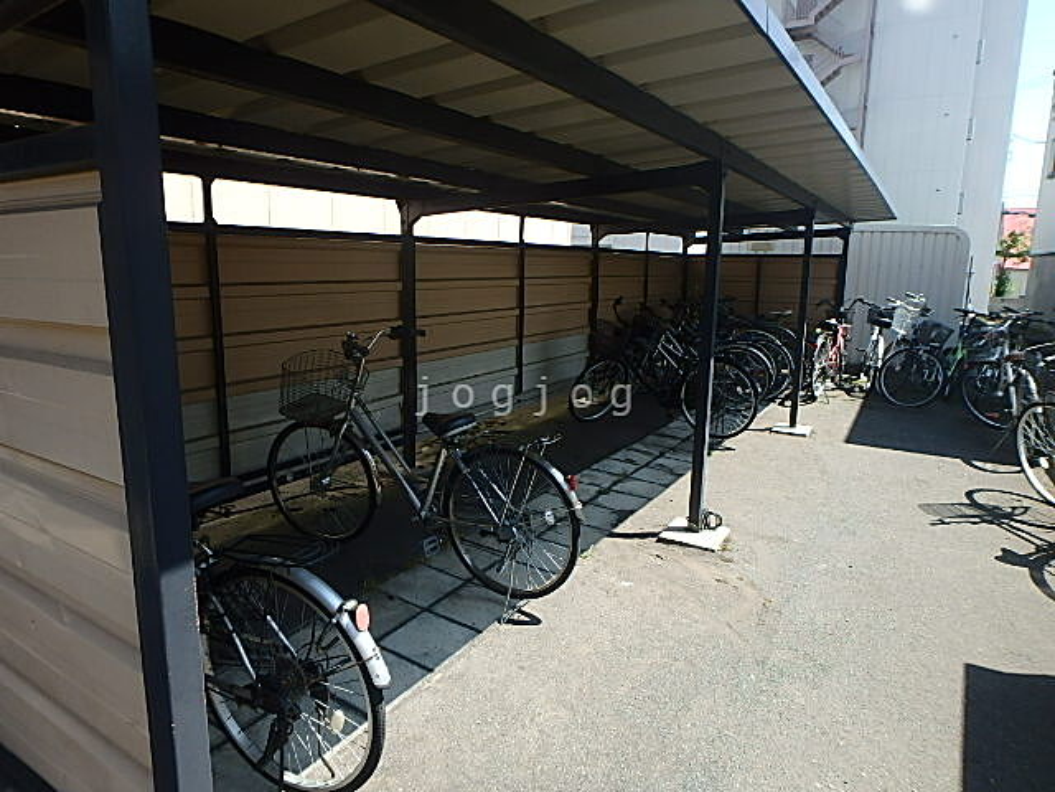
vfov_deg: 63.4
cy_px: 396
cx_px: 528
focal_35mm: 21
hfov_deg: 79.0
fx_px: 640
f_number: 3.5
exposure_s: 1/400
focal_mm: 3.7
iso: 125
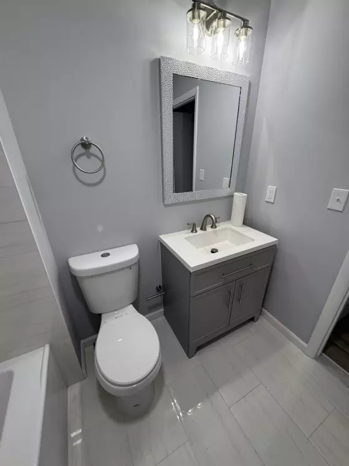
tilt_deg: -23.3
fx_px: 188
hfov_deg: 85.7
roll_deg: +0.2
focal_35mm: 14
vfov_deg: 102.1
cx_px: 174
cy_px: 233
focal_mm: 2.22
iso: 125
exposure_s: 1/120
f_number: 2.2
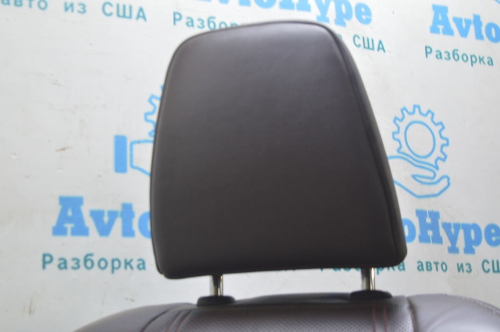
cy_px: 166
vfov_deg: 20.1
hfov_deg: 29.9
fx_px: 937
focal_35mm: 68
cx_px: 250
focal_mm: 45
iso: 400
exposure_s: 1/20
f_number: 5.6
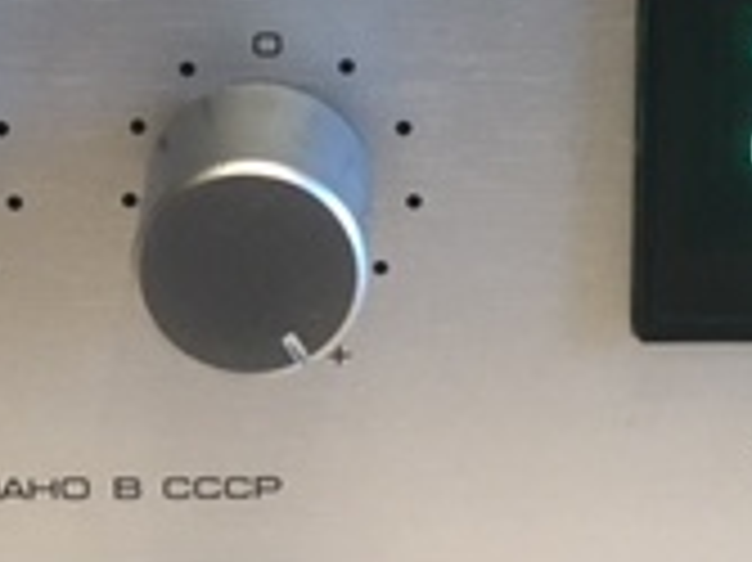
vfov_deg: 12.9
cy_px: -148
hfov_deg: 17.7
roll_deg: +0.2
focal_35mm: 111
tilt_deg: -15.2
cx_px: 414
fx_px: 2410
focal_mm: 4.15
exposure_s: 1/33
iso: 125
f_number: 2.2
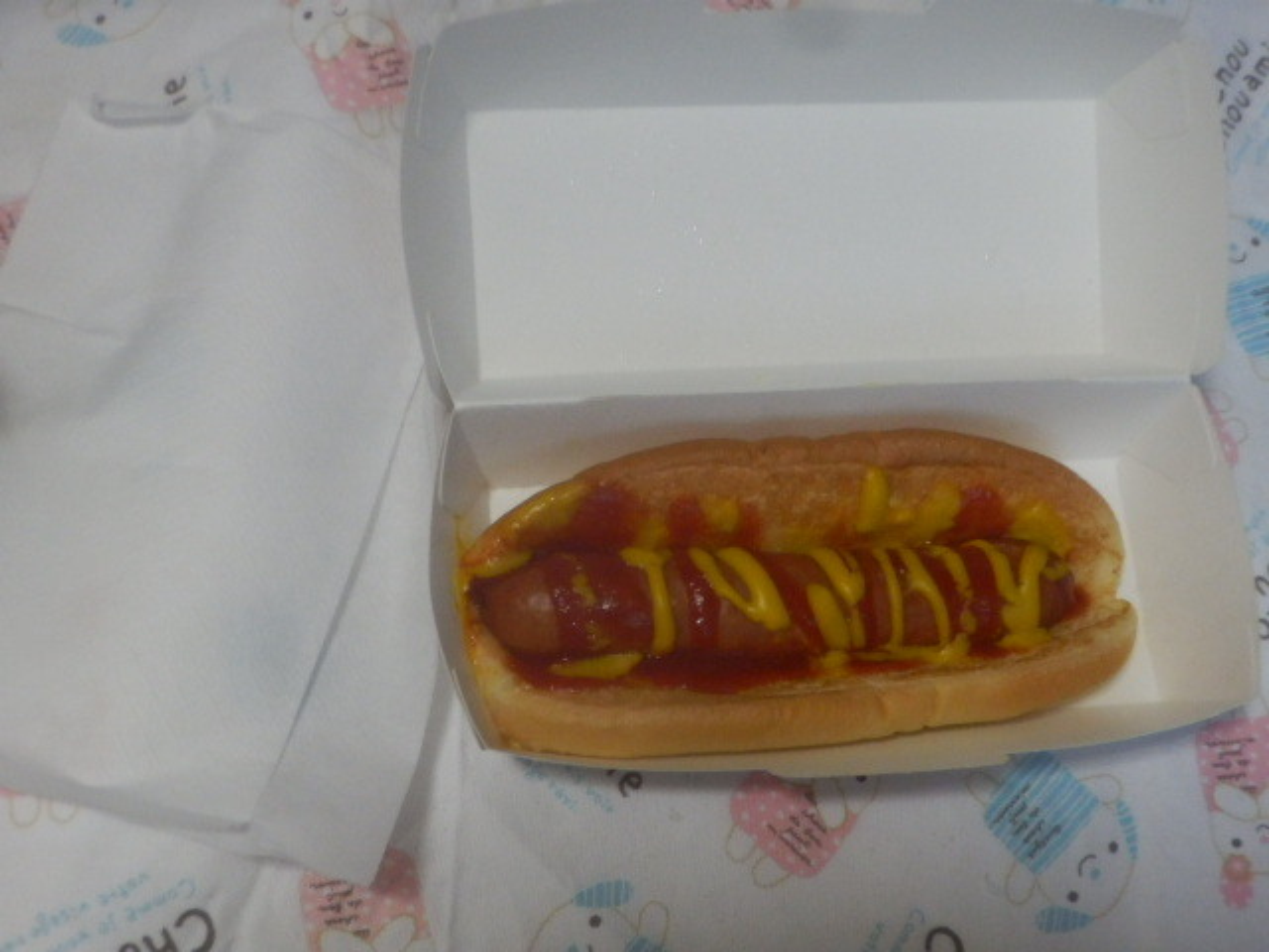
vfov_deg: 25.7
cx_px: 634
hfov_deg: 33.8
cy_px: 476
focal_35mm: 57
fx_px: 2090
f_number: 4.5
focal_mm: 10
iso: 800
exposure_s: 1/50
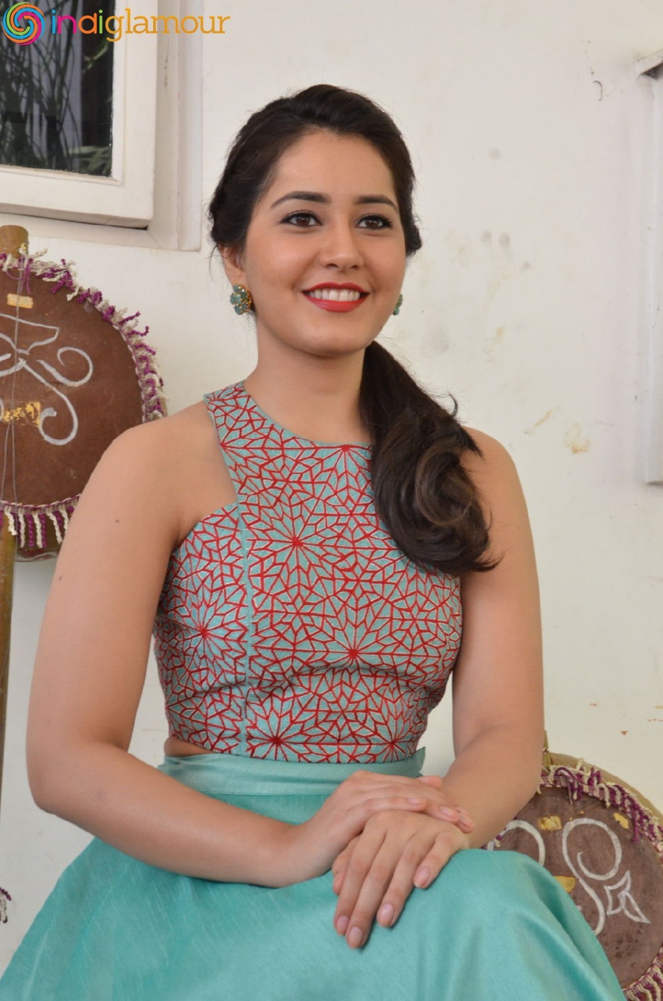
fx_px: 2166
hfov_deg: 17.4
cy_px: 500
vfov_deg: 26.0
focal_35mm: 78
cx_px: 332
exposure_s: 1/125
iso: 2000
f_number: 8
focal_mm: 52
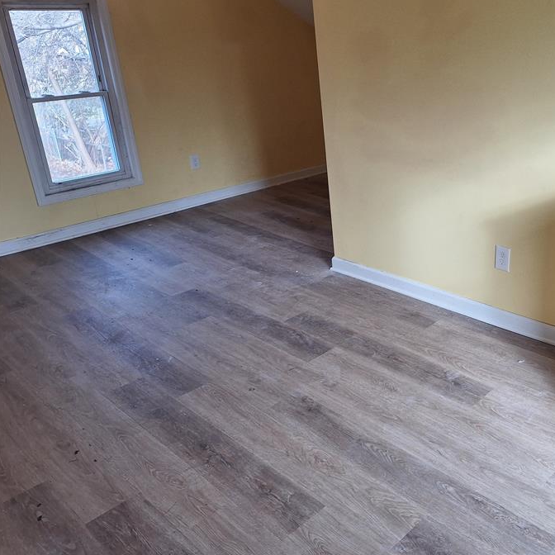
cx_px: 420
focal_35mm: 31
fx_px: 562
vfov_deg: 52.5
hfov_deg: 50.3
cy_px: 251
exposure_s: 1/120
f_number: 1.8
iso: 50
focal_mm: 5.54
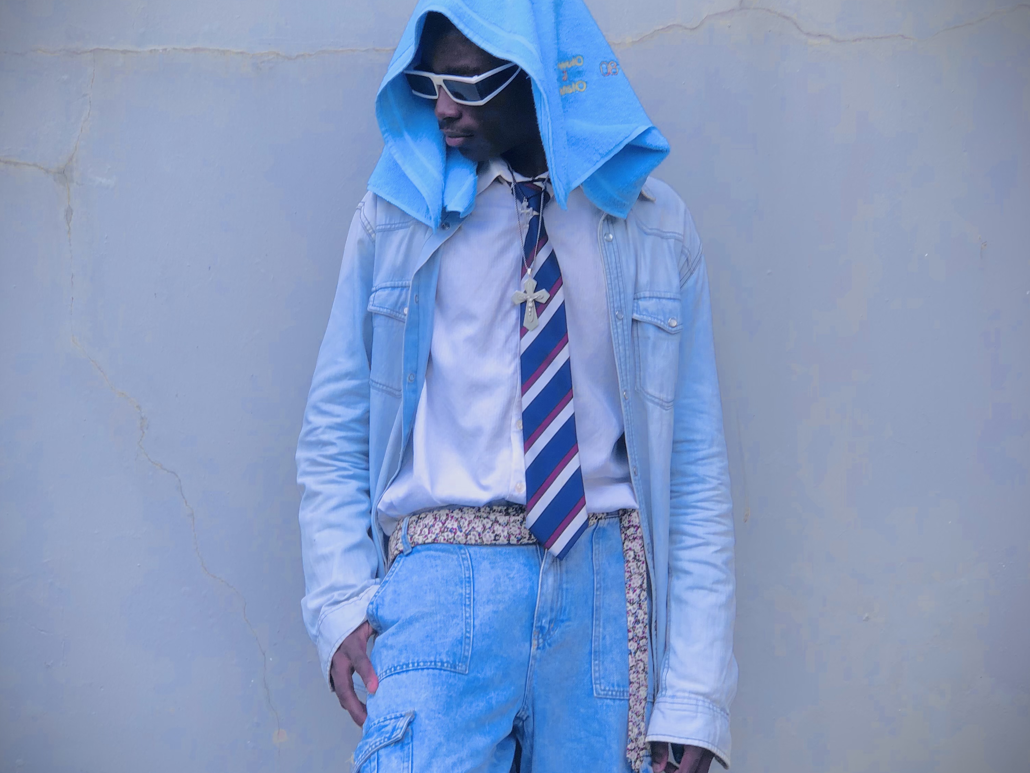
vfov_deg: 21.0
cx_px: 519
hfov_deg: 27.8
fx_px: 2083
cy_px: 386
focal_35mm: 70
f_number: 2.4
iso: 16
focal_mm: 6
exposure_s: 1/243
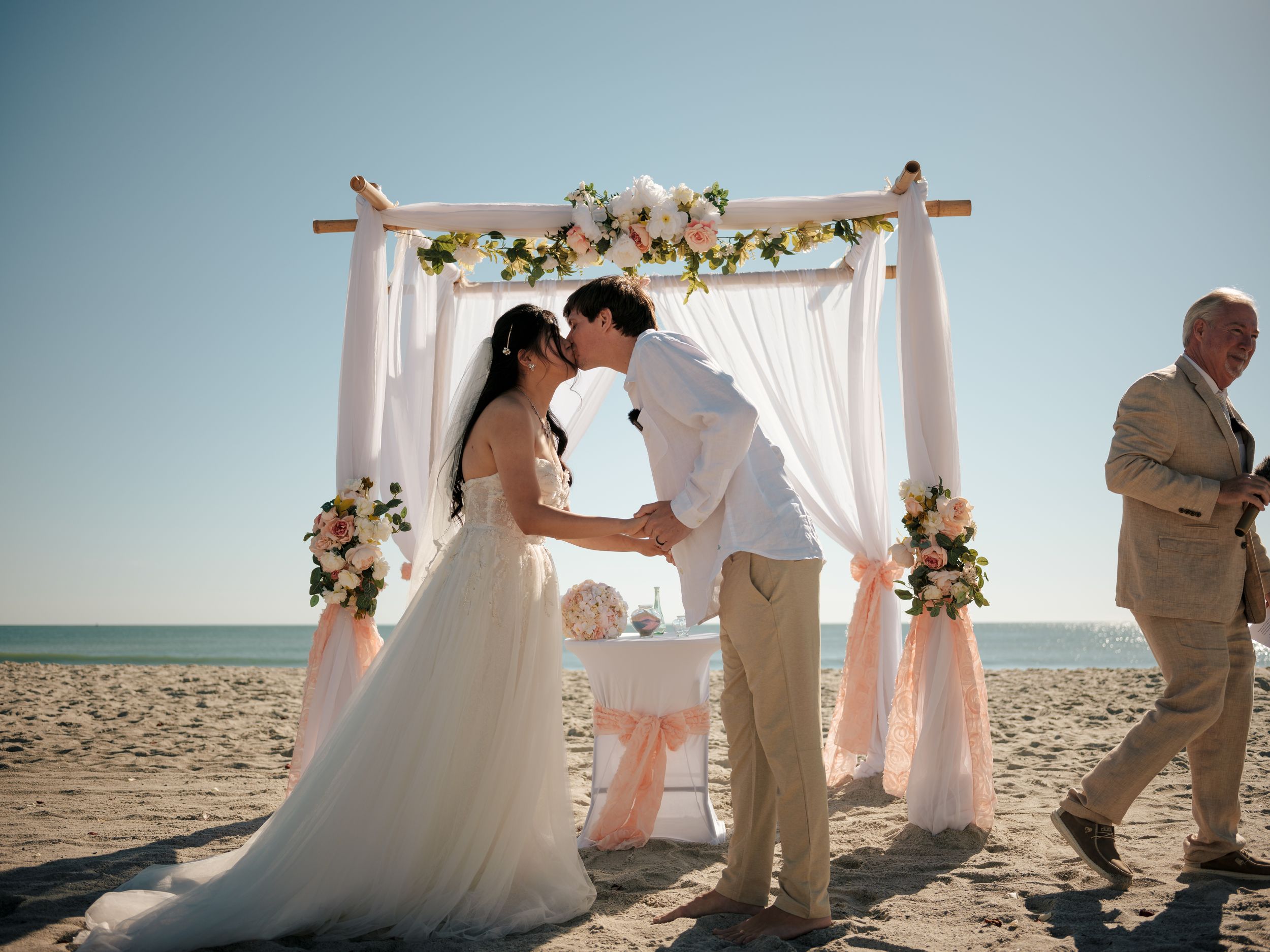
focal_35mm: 40
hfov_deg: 46.8
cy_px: 476
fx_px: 1468
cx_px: 635
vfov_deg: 36.0
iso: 160
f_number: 3.5
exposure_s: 1/2000
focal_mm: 50
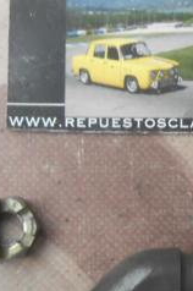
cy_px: 191
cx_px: 144
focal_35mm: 91
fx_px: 734
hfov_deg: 14.9
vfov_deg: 22.3
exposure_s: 1/30
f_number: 3.5
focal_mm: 4.6
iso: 160
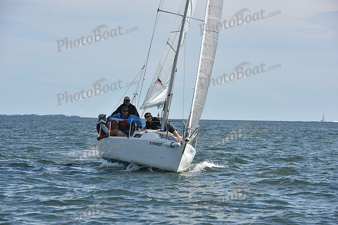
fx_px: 1596
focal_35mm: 170
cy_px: 112
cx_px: 169
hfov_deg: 12.1
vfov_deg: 8.1
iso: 320
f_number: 10
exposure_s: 1/1000
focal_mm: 170
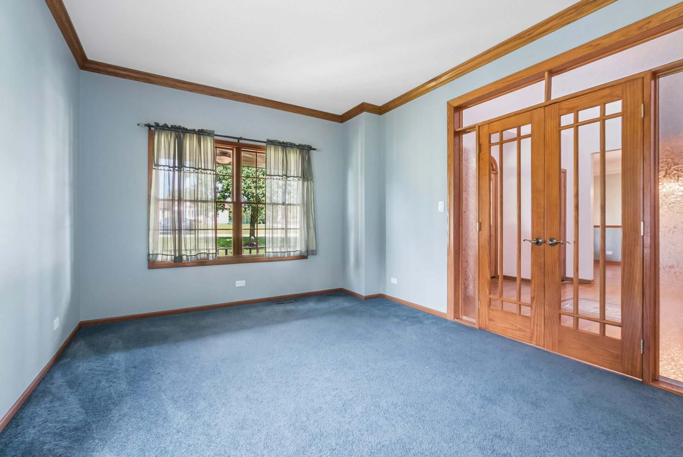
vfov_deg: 77.4
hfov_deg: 100.4
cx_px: 342
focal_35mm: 15
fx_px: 285
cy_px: 228
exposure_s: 1/5
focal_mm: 10
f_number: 8
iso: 400
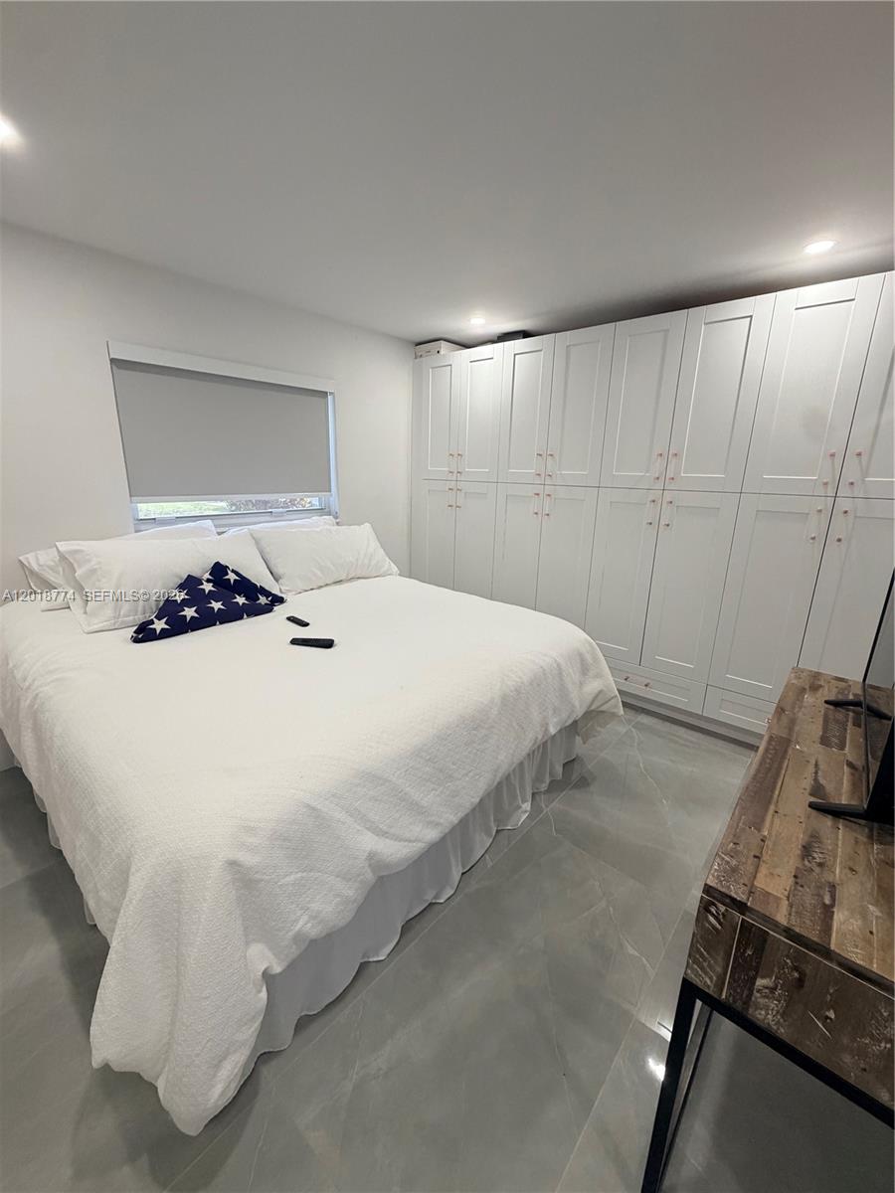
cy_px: 596
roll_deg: -1.8
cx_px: 448
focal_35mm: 14
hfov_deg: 85.7
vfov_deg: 102.1
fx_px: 483
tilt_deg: -14.0
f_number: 2.2
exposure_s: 1/120
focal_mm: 2.22
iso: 250
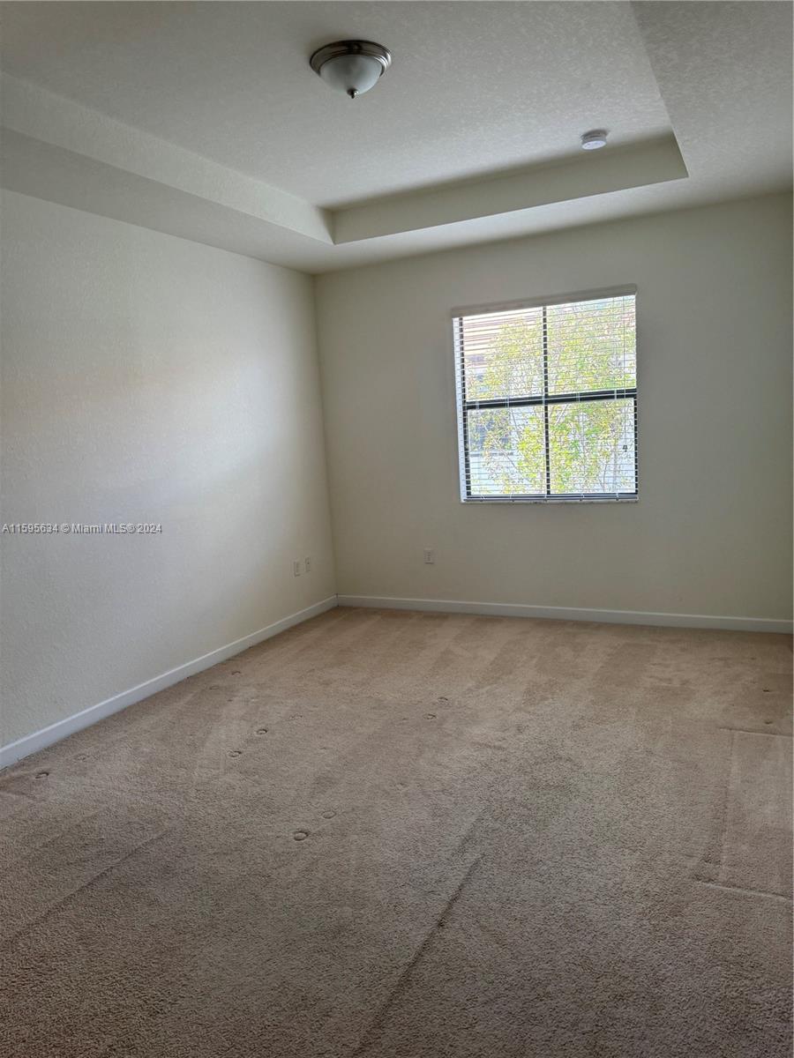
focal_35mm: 24
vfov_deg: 71.6
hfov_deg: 56.8
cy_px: 529
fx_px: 734
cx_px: 397
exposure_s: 1/120
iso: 160
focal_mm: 6.76
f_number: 1.78
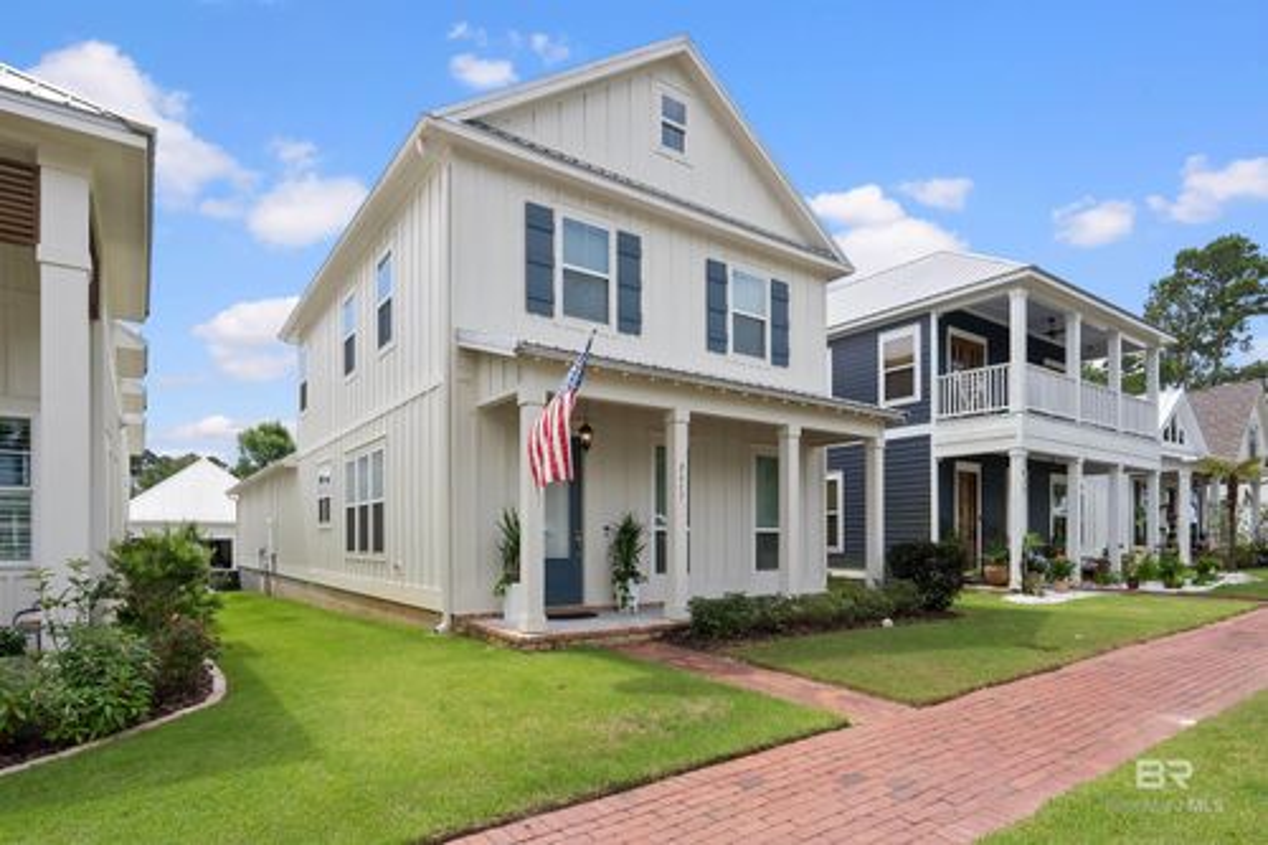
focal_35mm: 18
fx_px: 634
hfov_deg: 90.0
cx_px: 634
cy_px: 422
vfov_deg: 67.3
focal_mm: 18
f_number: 14
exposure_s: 1/200
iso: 400
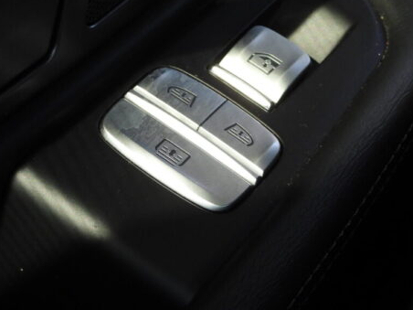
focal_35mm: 126
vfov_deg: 11.8
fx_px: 1503
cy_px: 108
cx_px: 210
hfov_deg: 15.6
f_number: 3.5
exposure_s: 1/60
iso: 280
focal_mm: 14.4
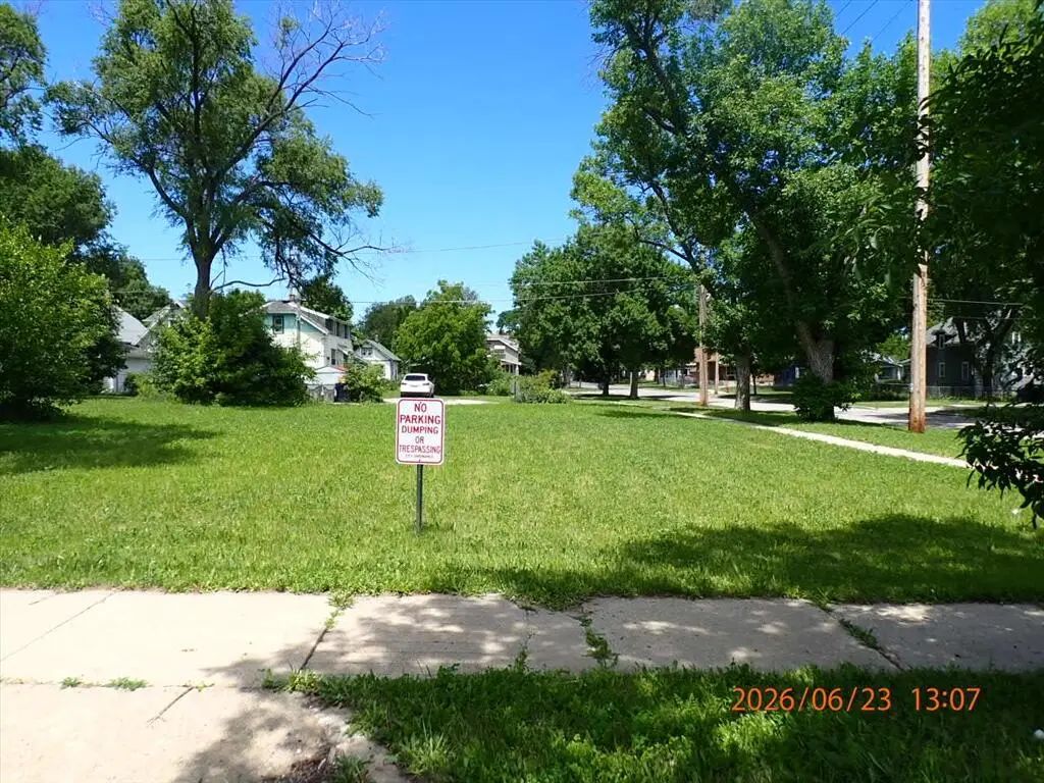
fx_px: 754
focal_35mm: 25
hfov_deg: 69.4
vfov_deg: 54.9
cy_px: 392
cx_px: 522
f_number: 8
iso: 100
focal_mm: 4.5
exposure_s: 1/125
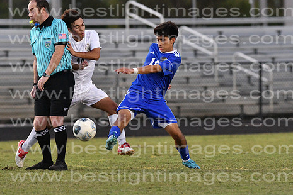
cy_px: 81
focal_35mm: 561
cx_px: 153
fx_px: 4566
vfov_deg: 2.5
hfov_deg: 3.7
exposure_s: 1/800
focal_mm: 300
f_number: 4
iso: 6400
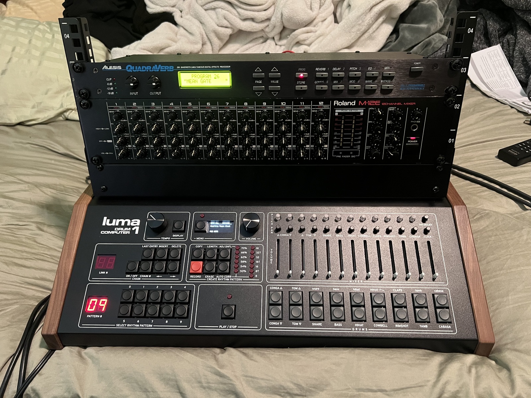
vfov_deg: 53.1
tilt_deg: -34.6
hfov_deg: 67.3
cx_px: 266
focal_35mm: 26
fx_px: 399
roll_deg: +3.8
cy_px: 199
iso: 500
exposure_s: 1/30
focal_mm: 5.7
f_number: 1.5
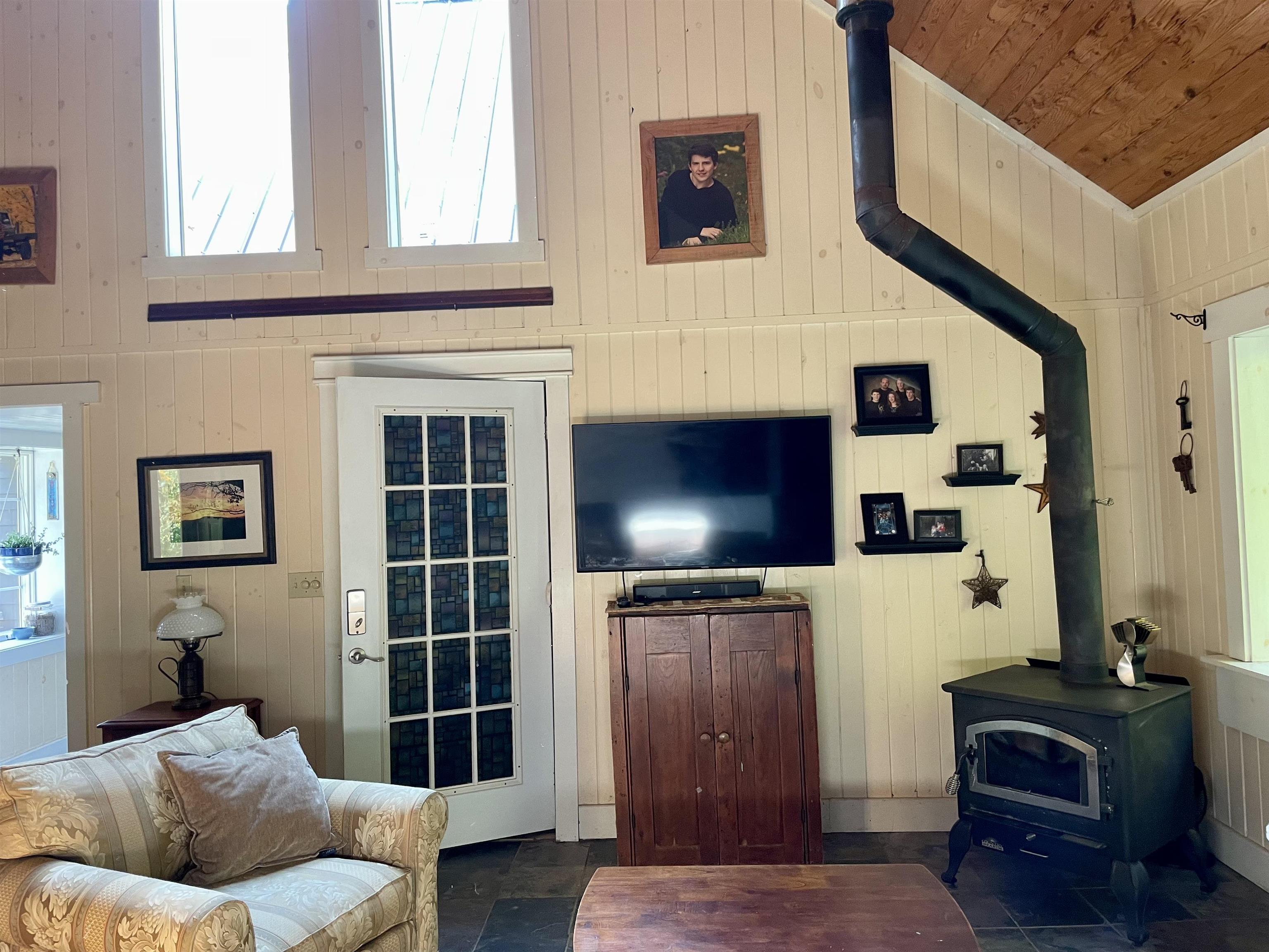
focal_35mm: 26
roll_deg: +1.8
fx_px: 953
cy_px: 476
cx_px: 634
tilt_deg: +1.4
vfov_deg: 53.1
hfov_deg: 67.3
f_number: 1.6
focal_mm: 4.2
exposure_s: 1/60
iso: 160
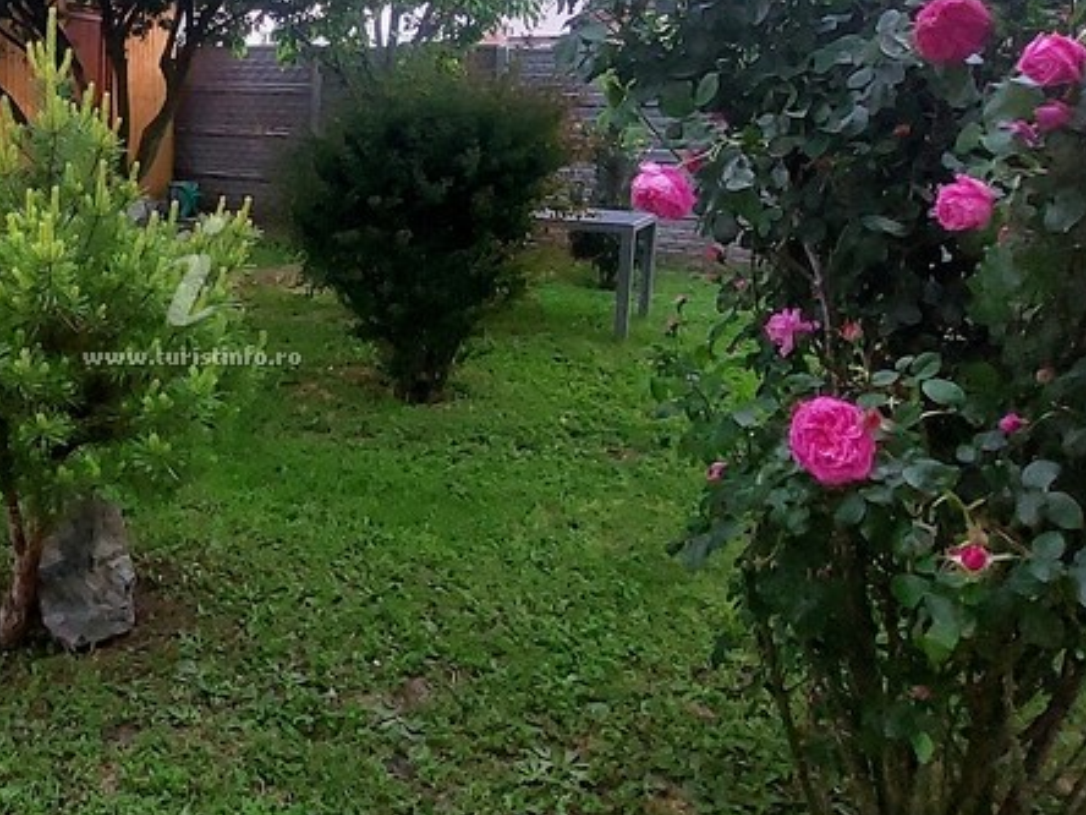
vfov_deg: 45.9
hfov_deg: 54.2
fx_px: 941
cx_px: 159
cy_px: 255
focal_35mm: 30
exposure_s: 1/50
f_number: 2.2
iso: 320
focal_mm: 1.74
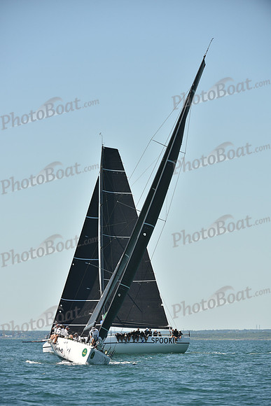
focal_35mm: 200
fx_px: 2257
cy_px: 203
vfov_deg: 10.3
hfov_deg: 6.9
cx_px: 136
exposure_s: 1/1250
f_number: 5.6
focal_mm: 200
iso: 250
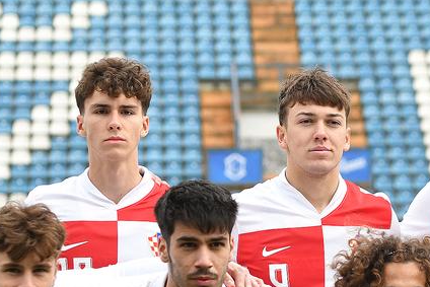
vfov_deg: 5.2
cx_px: 425
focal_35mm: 264
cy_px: 394
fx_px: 3154
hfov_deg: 7.8
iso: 180
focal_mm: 70
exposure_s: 1/1000
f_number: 5
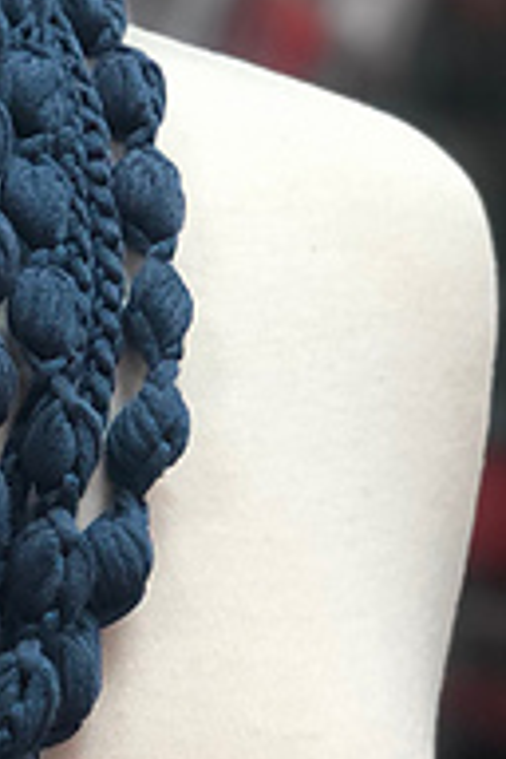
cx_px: -356
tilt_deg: -1.9
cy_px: 233
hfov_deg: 7.4
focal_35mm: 180
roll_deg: -1.9
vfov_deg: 11.4
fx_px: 3795
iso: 100
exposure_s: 1/60
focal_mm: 6
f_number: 2.4
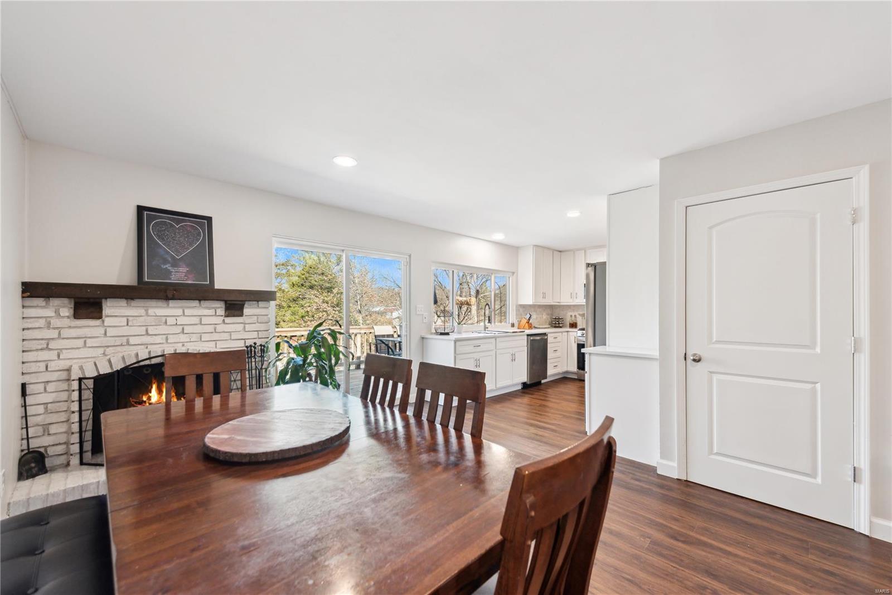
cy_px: 298
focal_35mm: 14
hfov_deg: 104.2
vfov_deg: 81.2
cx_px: 446
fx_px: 347
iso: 400
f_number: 5.6
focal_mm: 14
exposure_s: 1/400
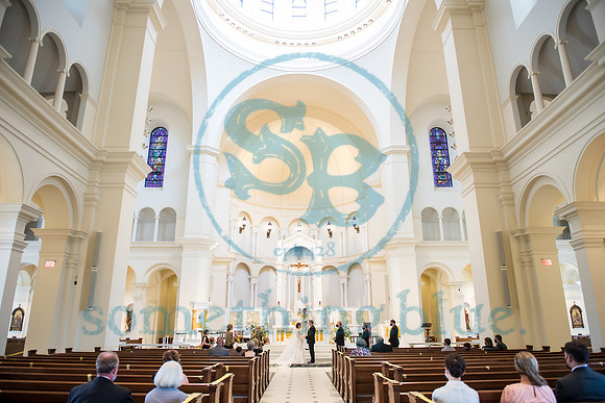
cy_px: 202
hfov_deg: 73.1
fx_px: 408
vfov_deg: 52.6
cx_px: 305
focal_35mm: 24
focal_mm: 24
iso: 1000
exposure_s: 1/160
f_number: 2.8
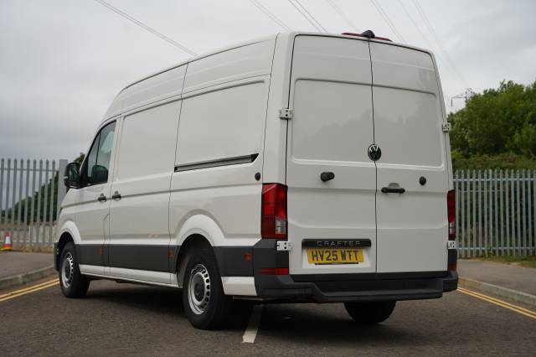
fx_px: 838
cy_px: 178
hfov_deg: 35.5
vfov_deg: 24.0
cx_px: 268
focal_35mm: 56
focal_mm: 56.3
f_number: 4.5
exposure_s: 1/400
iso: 100
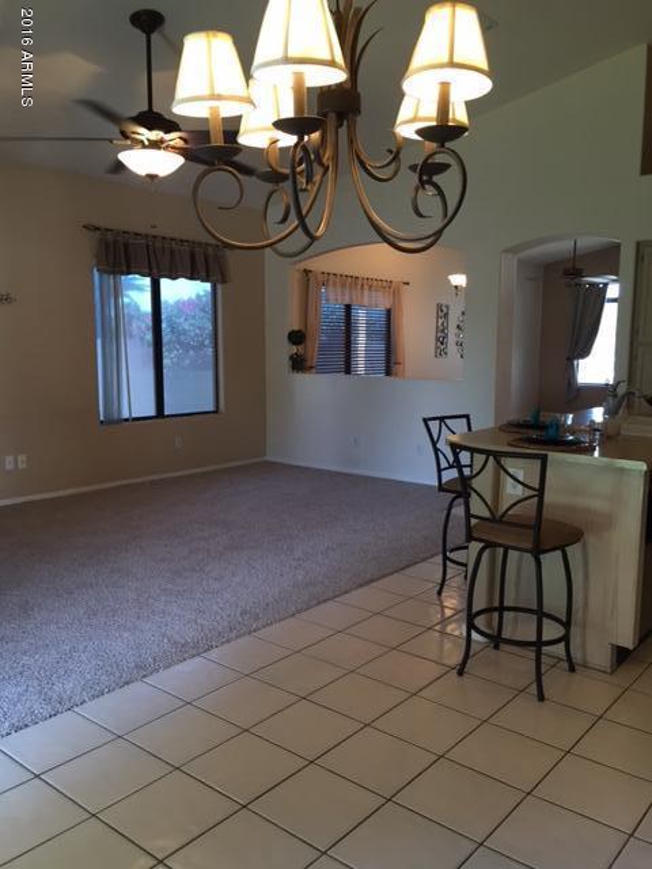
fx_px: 728
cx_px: 326
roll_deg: -0.3
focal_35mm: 29
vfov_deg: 61.7
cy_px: 434
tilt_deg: -7.2
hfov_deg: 48.2
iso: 80
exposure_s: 1/30
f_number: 2.2
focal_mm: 4.15
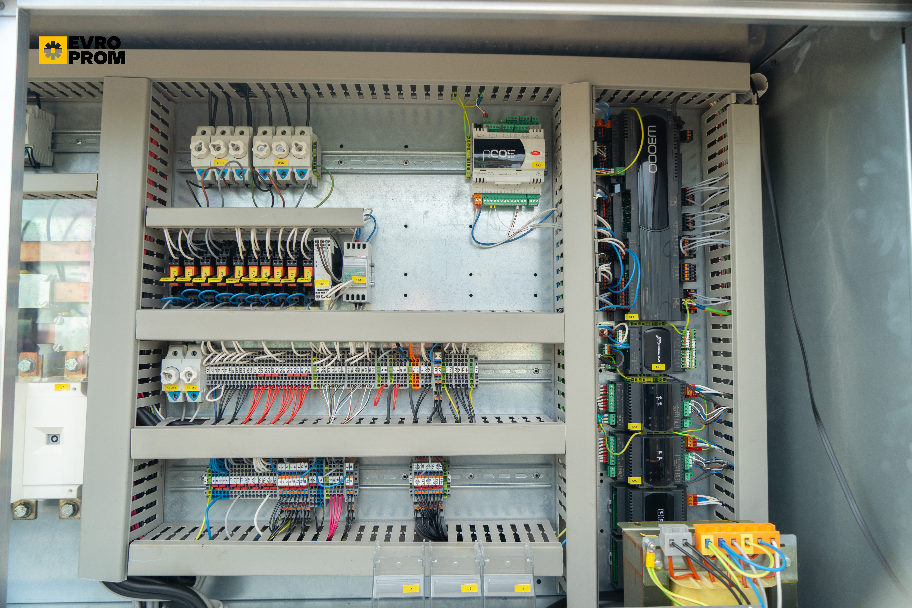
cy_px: 304
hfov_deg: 73.7
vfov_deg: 53.1
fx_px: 608
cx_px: 456
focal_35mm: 24
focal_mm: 24
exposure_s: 1/80
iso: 100
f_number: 4
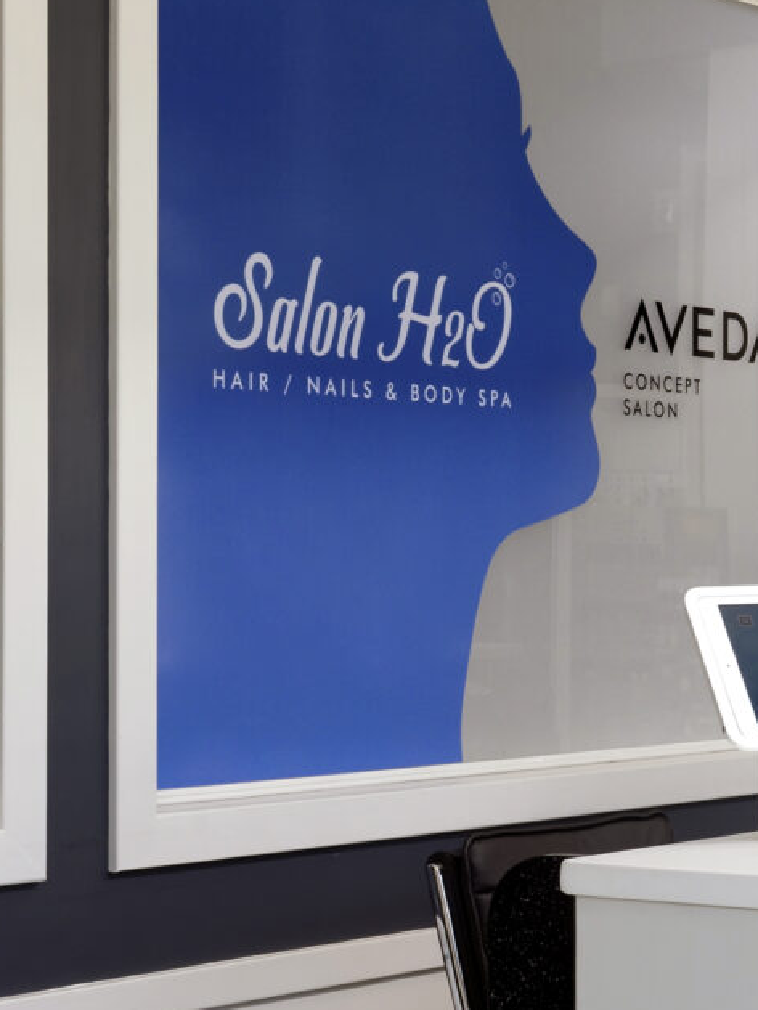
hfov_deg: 15.4
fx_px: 2744
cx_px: 790
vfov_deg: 20.7
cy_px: 762
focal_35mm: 94
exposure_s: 1/250
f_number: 6.3
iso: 320
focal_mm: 24
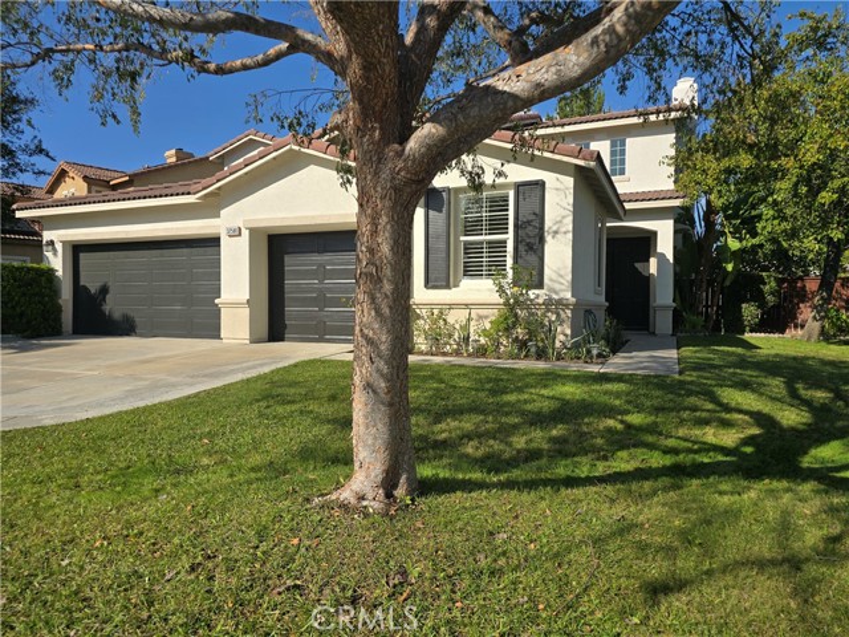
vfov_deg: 58.9
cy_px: 318
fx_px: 564
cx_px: 424
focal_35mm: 23
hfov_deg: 73.9
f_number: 1.7
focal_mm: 6.3
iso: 12
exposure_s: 1/807
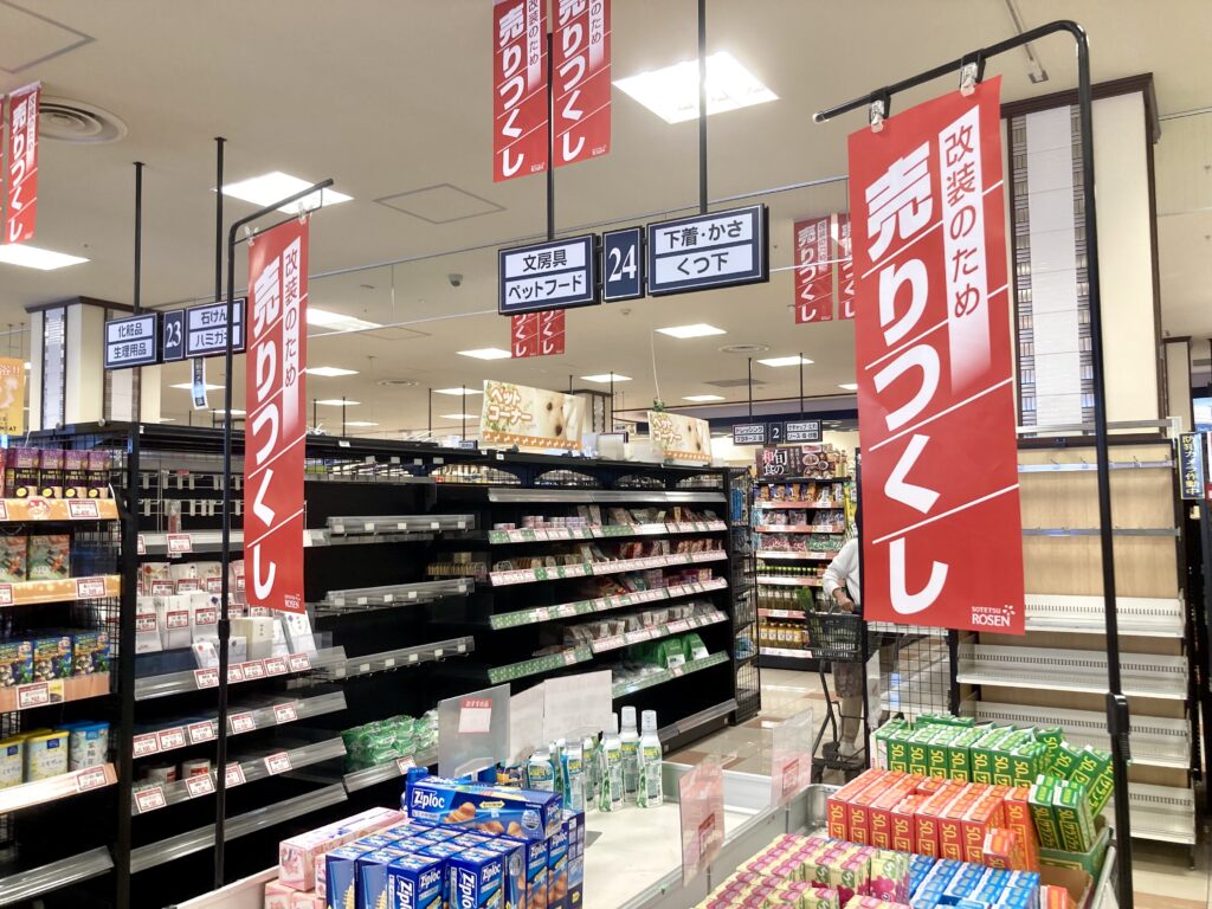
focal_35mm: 28
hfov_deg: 63.4
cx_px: 606
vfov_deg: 49.7
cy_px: 454
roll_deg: -0.2
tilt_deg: +3.6
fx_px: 980
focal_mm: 3.99
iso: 64
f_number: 1.8
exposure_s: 1/50
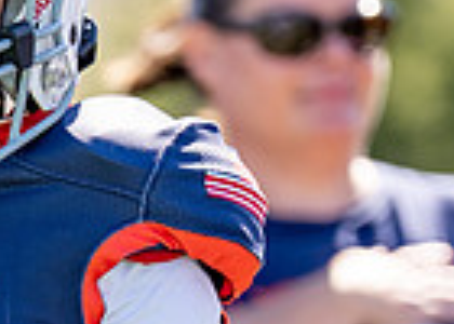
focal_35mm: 1045
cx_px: -235
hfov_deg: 1.9
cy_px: 300
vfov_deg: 1.4
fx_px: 13474
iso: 100
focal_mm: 167
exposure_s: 1/800
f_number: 2.8
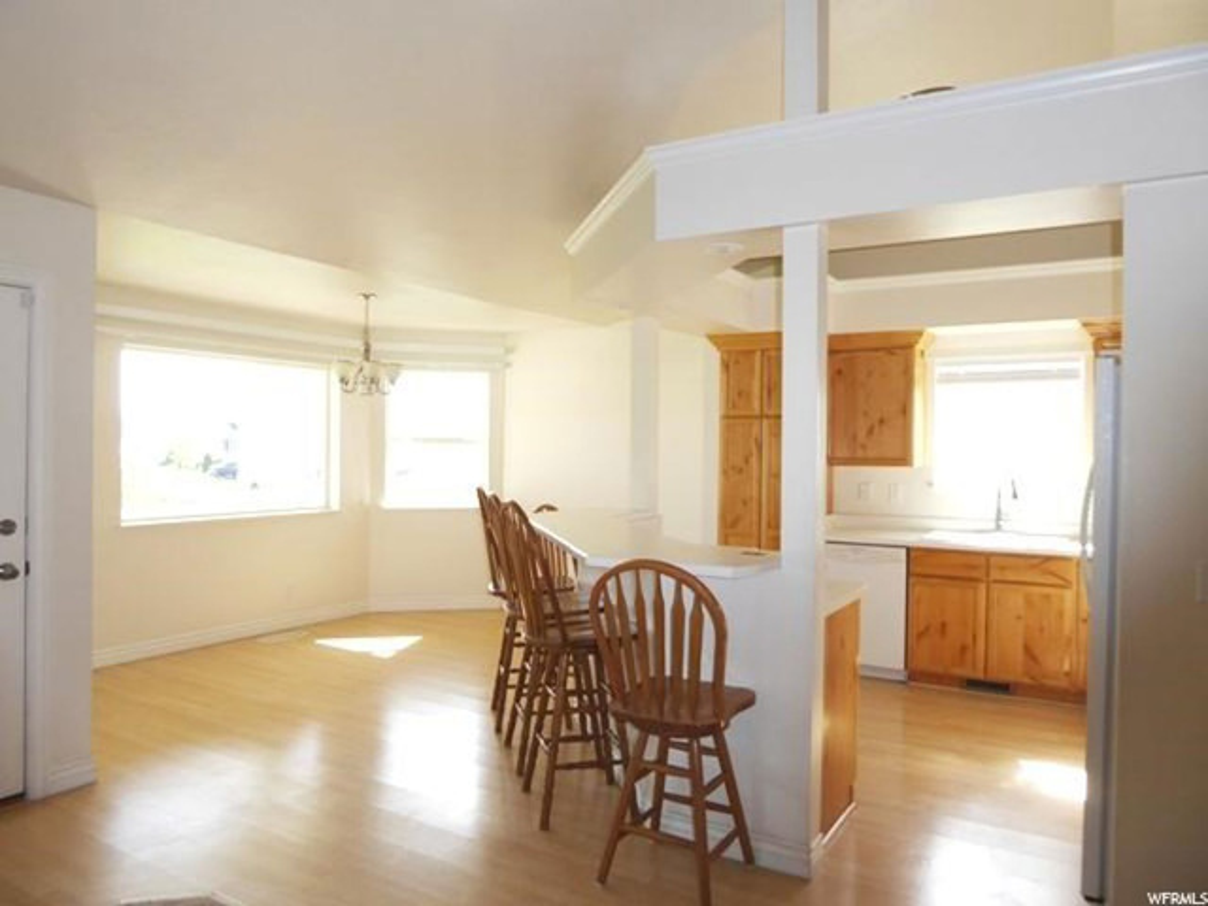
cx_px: 604
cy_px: 453
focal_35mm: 24
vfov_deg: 56.8
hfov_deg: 71.6
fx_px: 838
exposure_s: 1/100
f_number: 3.3
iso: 100
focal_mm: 4.3
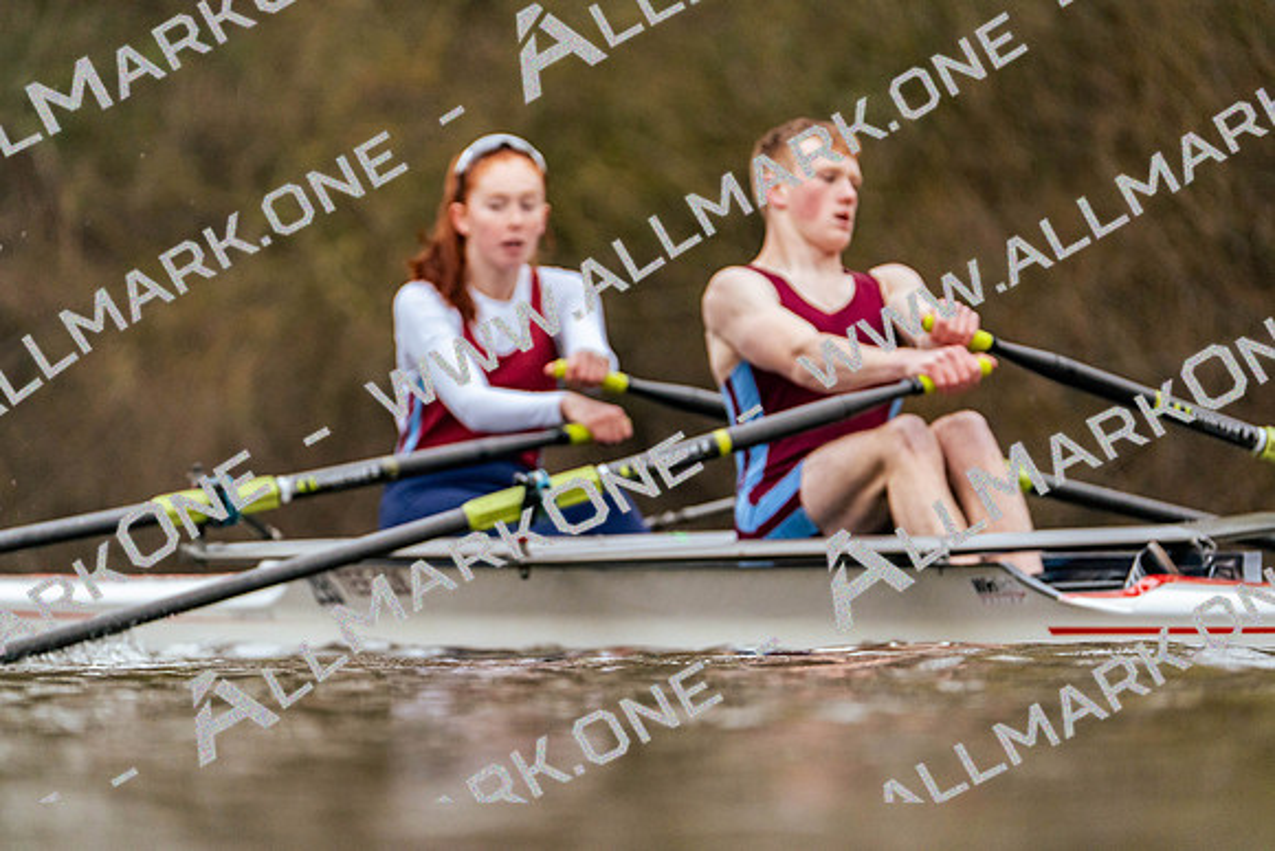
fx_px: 21254
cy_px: 426
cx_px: 638
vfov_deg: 2.3
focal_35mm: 600
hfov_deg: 3.4
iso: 3200
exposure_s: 1/2000
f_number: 6.3
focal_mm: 600
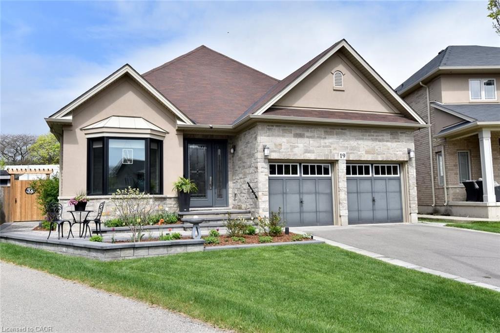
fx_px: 417
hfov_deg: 61.9
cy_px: 166
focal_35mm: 30
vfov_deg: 43.6
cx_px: 250
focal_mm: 30
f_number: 13
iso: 640
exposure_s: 1/640
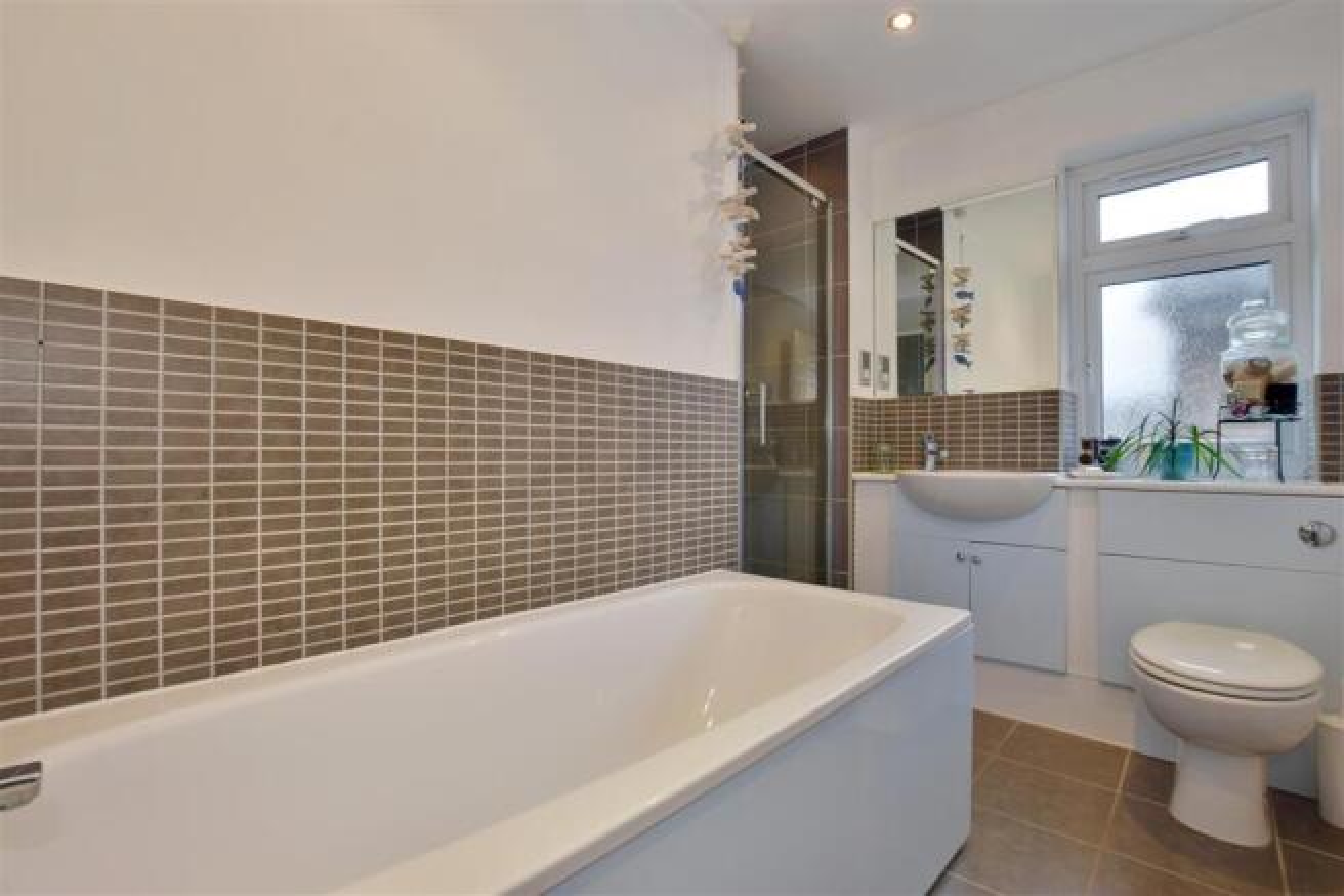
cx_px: 672
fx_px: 560
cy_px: 448
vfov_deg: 77.3
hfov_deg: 100.4
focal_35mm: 15
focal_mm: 10
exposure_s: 1/2
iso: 400
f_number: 11
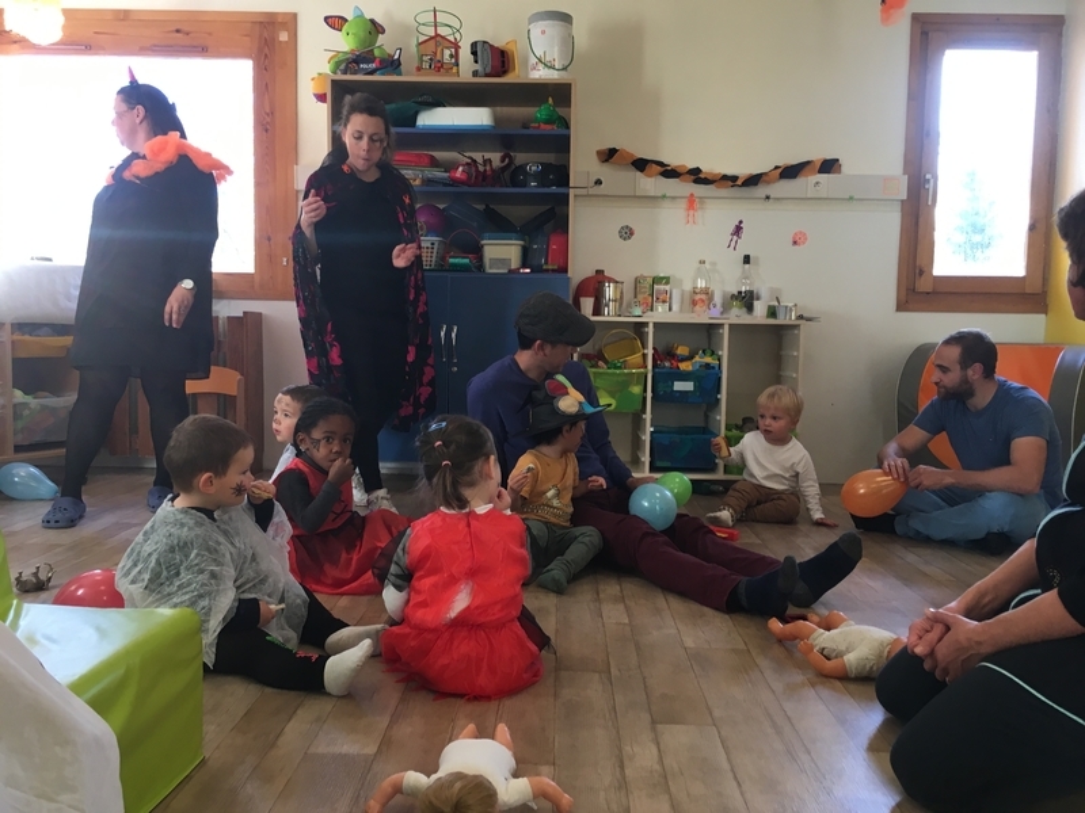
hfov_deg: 61.7
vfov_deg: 48.2
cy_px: 406
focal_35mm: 29
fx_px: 909
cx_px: 542
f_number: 2.2
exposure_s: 1/33
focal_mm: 4.15
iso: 40
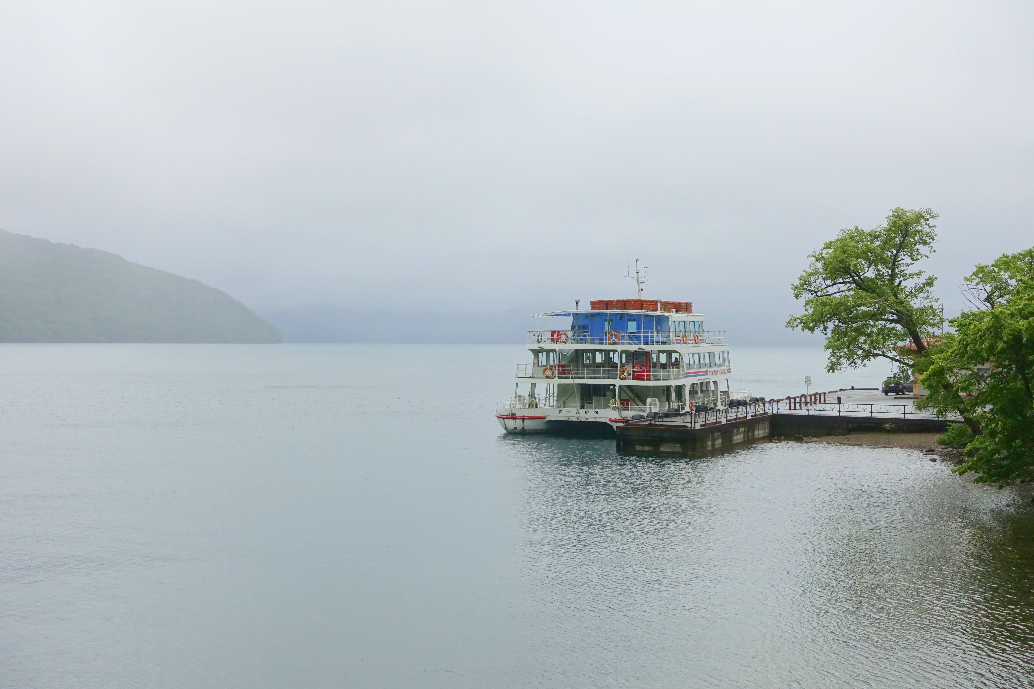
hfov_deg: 45.4
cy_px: 344
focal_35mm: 43
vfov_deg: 31.2
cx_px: 517
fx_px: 1235
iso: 400
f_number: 4.5
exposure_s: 1/640
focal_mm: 15.74
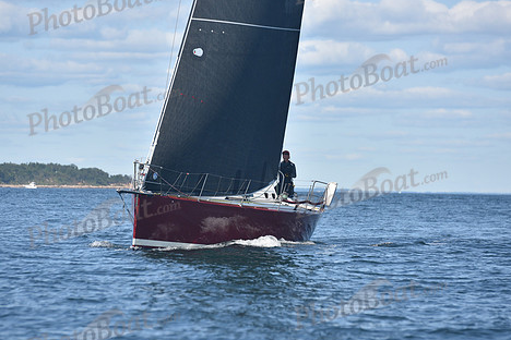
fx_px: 3520
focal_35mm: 248
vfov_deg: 5.5
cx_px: 238
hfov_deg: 8.3
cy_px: 149
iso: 250
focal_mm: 200
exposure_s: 1/800
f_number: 5
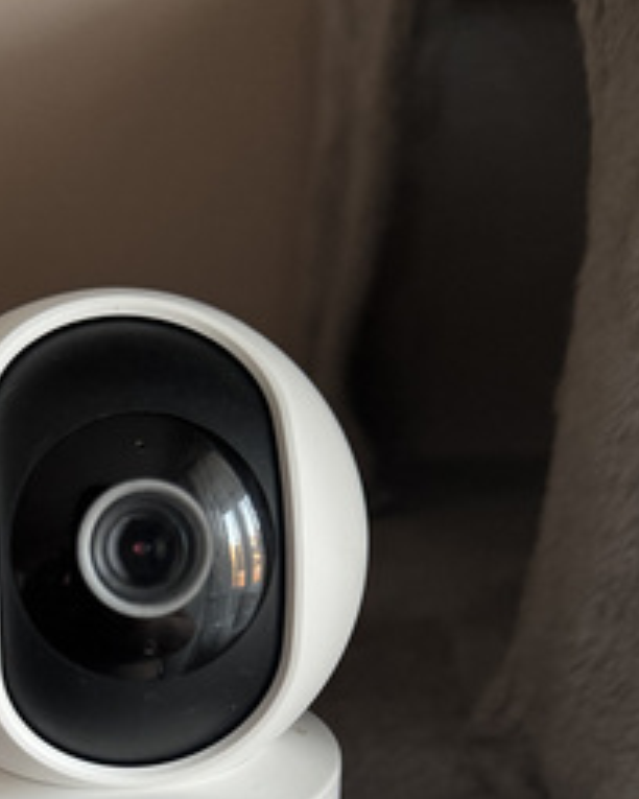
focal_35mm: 46
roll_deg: +0.9
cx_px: 130
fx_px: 1087
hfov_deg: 31.9
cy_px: 642
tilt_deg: -19.1
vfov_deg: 38.8
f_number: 1.78
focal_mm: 6.76
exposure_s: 1/41
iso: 800
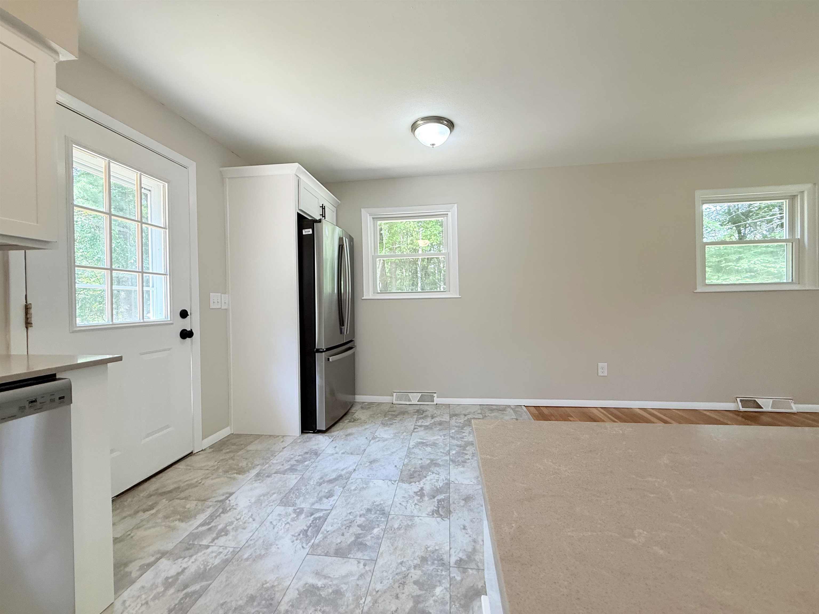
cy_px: 307
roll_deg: +0.9
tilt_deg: -1.3
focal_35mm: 14
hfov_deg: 102.1
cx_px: 410
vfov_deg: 85.7
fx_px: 331
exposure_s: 1/120
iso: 160
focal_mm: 2.22
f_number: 2.2
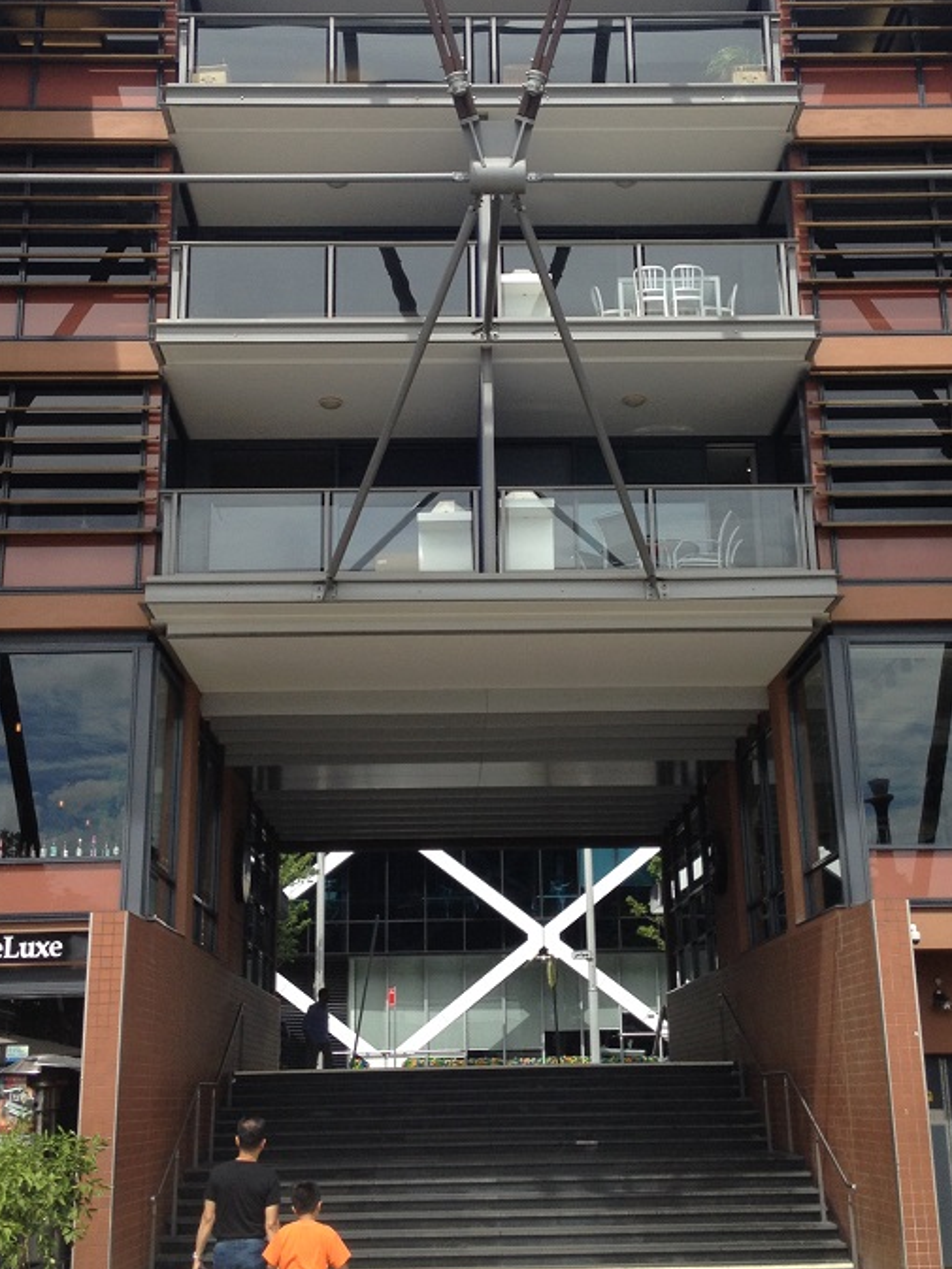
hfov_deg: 28.0
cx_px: 486
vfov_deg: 36.7
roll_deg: +2.0
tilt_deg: +20.7
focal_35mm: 52
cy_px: 507
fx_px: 1906
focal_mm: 4.28
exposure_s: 1/1082
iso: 50
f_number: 2.4
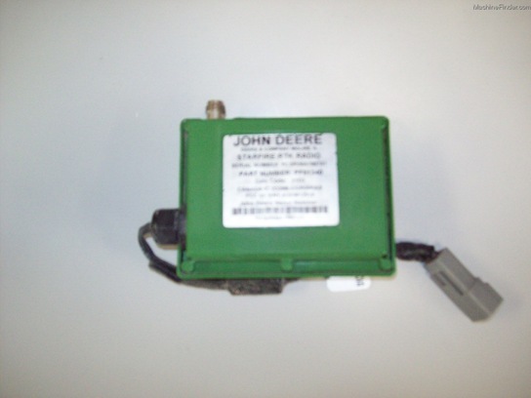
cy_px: 199
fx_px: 552
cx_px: 266
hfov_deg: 51.4
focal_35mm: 36
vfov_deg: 39.7
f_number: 2.7
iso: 200
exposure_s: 1/64
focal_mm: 6
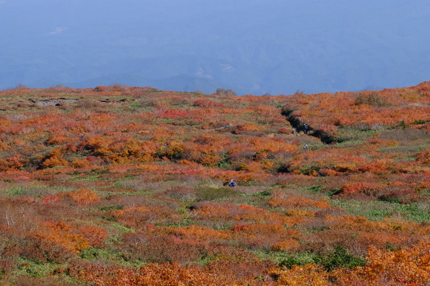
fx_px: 2592
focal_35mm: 217
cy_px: 123
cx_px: 249
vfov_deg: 6.3
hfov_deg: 9.5
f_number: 8
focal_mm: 122.6
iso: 200
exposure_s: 1/350
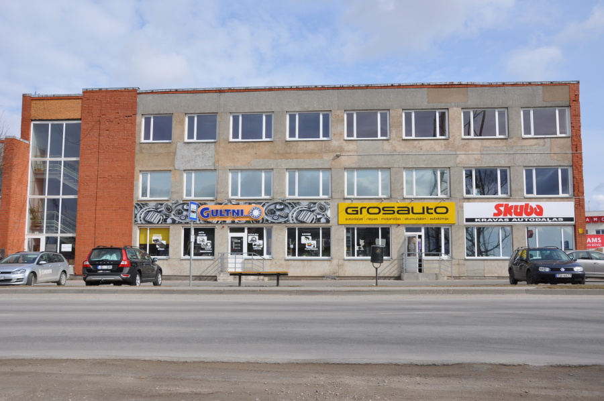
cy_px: 200
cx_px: 302
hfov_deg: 57.3
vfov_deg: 39.9
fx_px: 553
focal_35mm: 33
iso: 200
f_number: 10
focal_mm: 22
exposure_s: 1/400
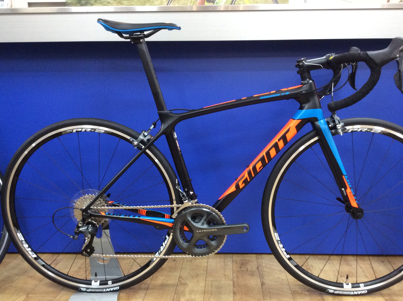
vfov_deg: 38.5
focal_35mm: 37
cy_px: 173
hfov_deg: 50.1
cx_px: 219
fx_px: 430
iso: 200
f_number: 2.4
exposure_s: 1/24
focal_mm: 3.3
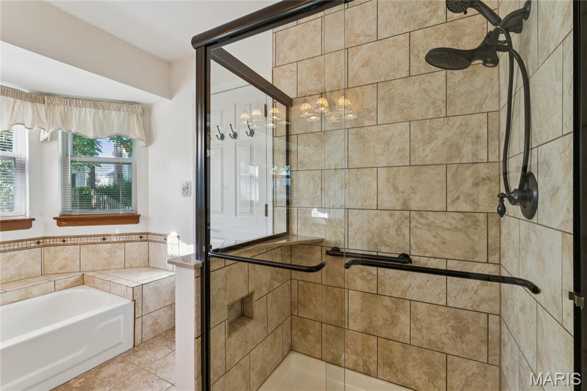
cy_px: 196
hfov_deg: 97.5
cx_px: 294
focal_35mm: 16
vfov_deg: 74.4
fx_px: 258
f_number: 13
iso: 320
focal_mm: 15.8
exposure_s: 1/4
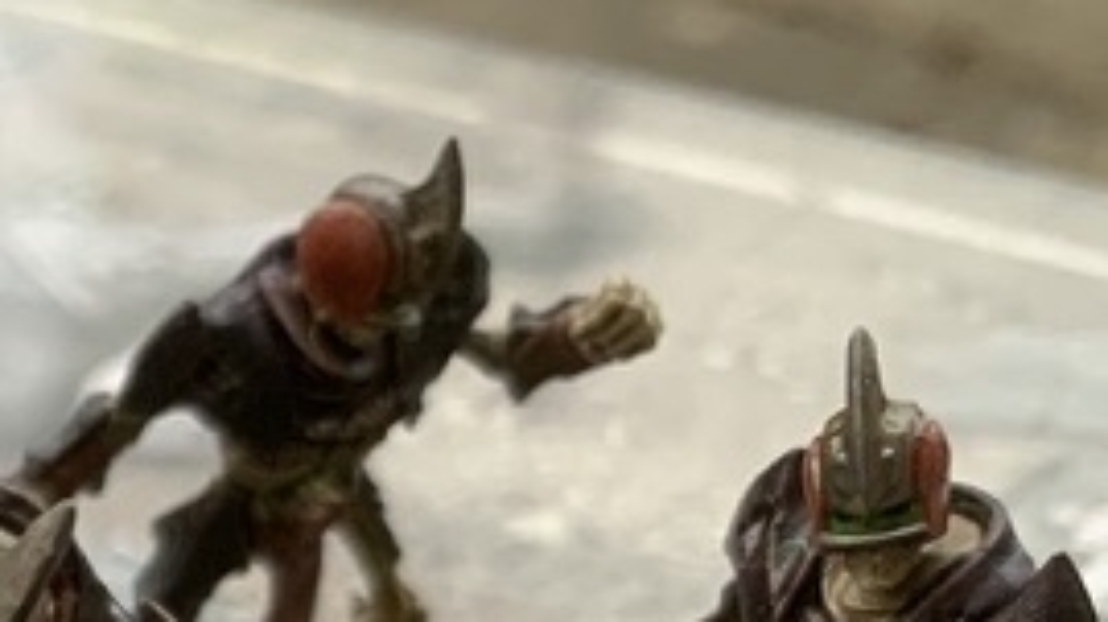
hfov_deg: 16.9
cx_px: -791
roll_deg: -0.7
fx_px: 3171
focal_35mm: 108
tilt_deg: -38.4
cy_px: 1236
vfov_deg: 10.3
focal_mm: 4.25
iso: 100
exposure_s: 1/121
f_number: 1.8
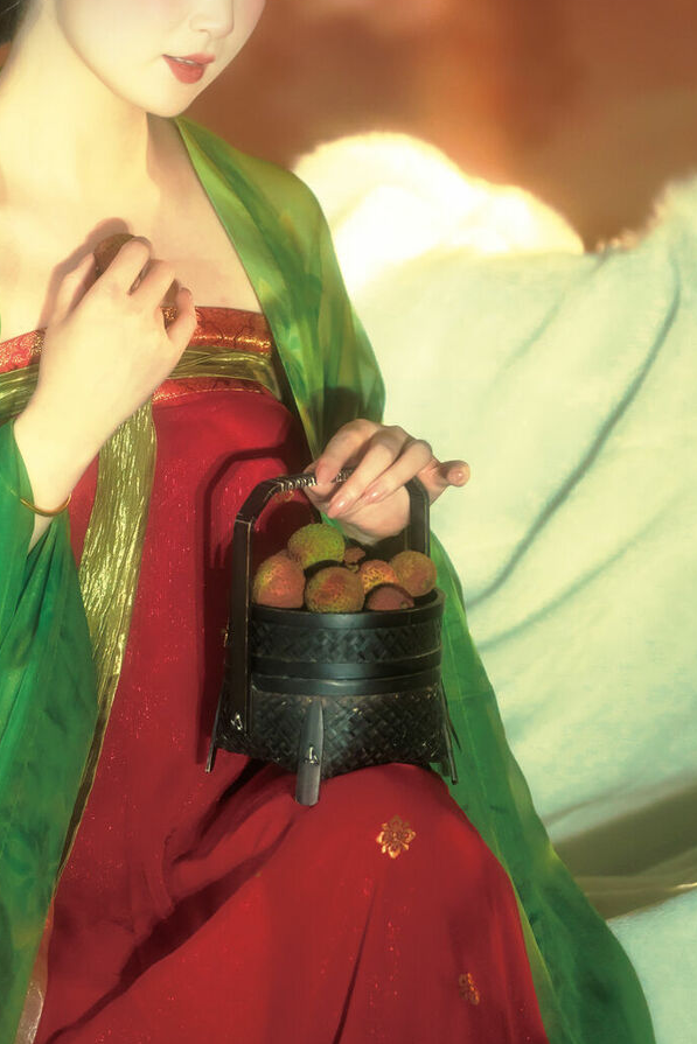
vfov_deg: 7.2
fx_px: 8273
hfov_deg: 4.8
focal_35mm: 285
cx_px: 128
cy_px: 285
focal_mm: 162
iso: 640
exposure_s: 1/200
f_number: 2.8
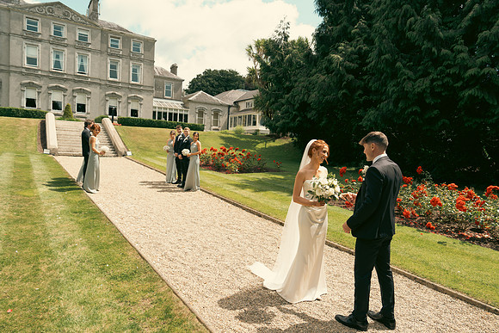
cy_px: 166
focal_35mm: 24
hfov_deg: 73.7
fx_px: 333
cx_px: 250
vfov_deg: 53.2
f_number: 5
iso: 50
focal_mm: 24
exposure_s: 1/160
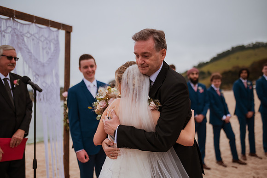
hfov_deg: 54.5
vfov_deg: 37.8
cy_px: 89
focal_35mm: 35
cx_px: 134
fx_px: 259
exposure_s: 1/5000
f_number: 1.8
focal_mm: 35
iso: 500
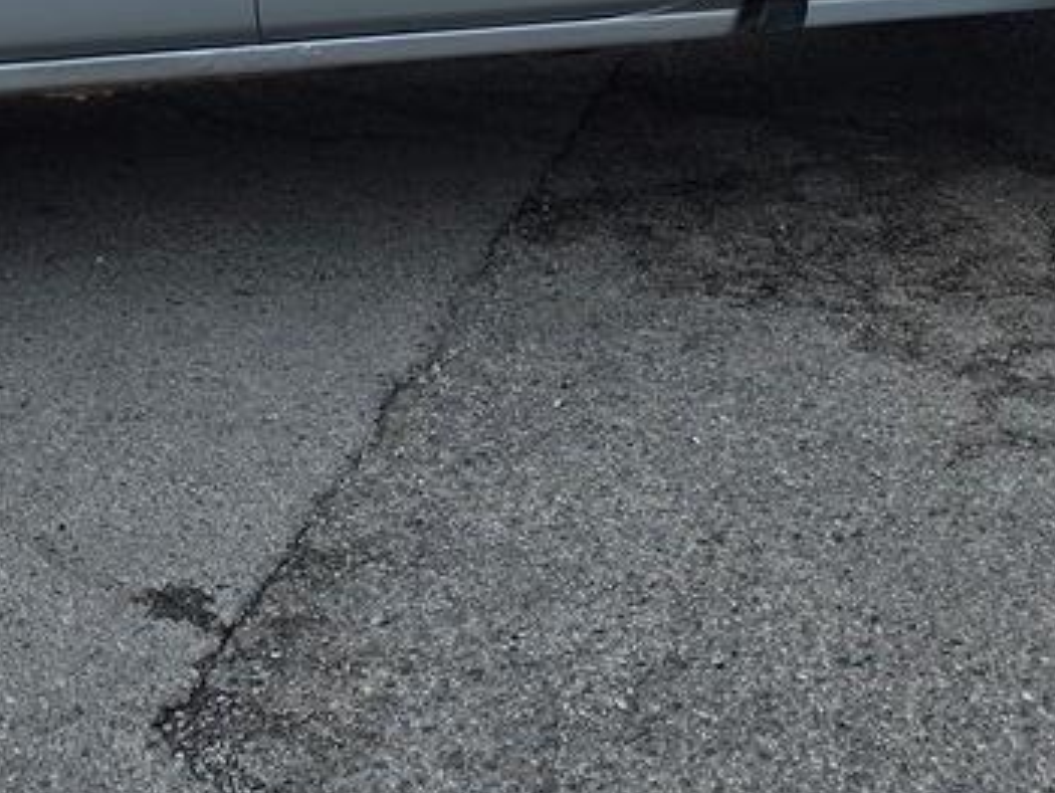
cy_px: -184
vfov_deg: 16.8
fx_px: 2562
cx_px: 118
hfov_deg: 22.7
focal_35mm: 84
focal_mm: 6.3
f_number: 1.7
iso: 80
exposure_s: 1/2371
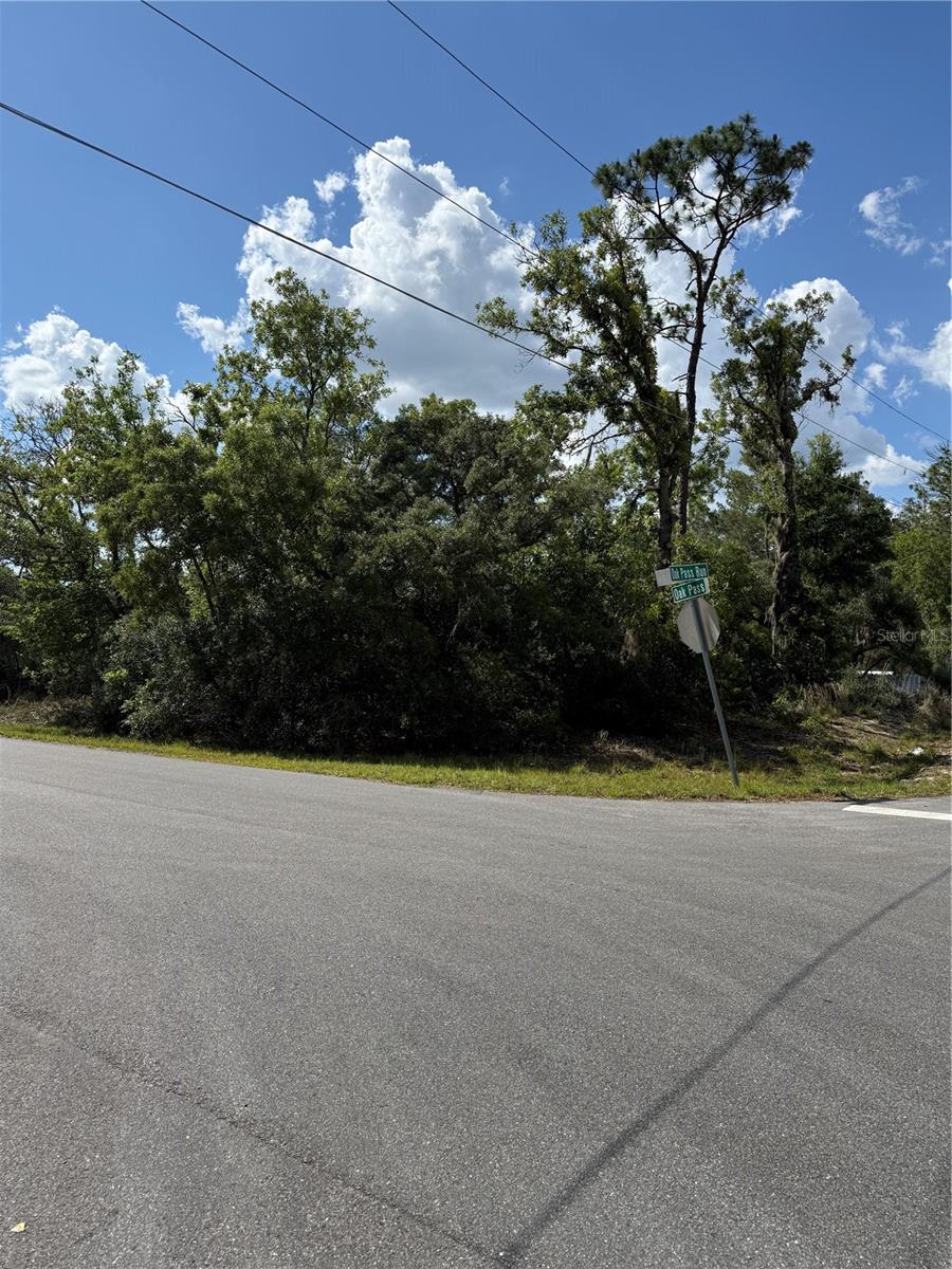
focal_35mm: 24
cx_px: 476
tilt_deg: +1.7
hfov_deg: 56.8
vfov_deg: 71.6
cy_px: 634
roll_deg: -1.4
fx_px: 880
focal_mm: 6.76
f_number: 1.78
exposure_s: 1/6173
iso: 80
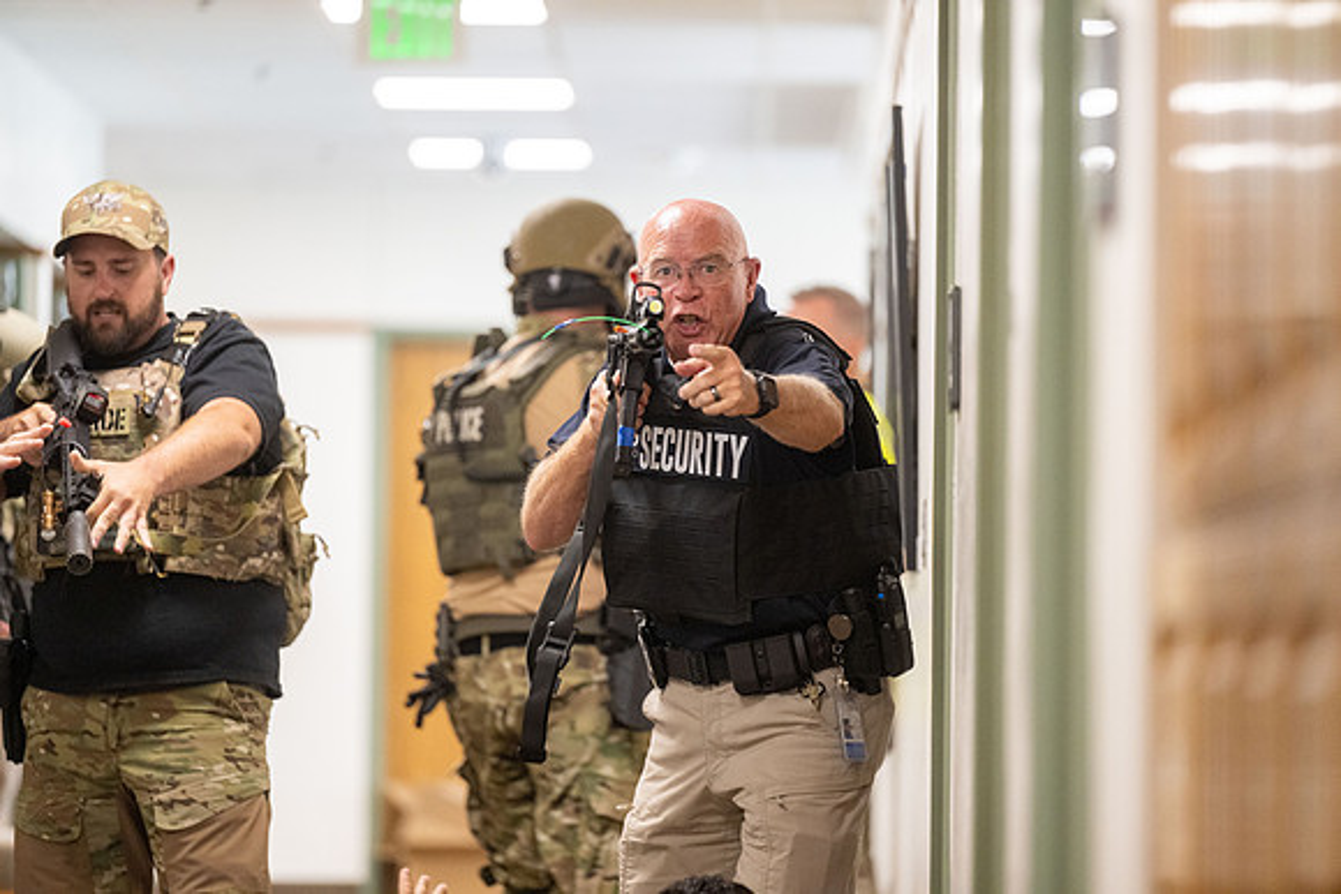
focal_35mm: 200
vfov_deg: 6.9
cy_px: 447
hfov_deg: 10.3
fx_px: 7451
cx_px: 670
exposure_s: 1/500
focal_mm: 200
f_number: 2.8
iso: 2000
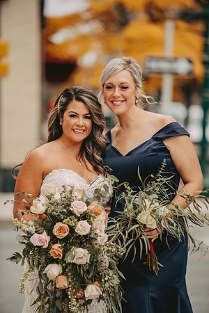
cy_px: 156
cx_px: 104
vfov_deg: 10.3
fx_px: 1742
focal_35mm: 200
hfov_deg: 6.9
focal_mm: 200
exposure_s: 1/2000
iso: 1250
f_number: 3.2
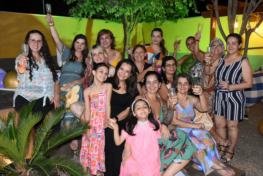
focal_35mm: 34
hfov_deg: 55.1
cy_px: 88
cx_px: 132
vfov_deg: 38.4
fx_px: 252
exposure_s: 1/60
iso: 3200
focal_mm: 23
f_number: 7.1
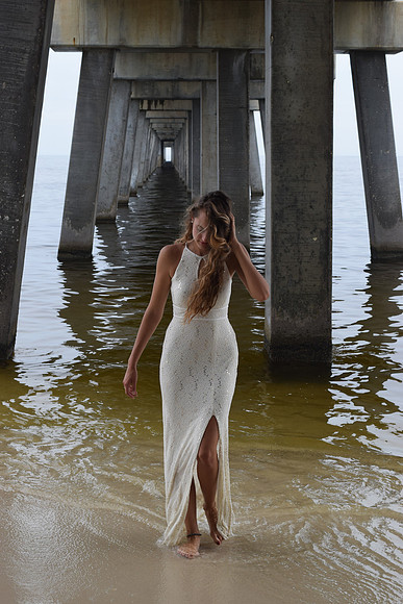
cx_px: 202
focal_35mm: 63
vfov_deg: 31.9
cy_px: 302
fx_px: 1057
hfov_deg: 21.6
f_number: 8
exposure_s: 1/250
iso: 250
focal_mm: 42
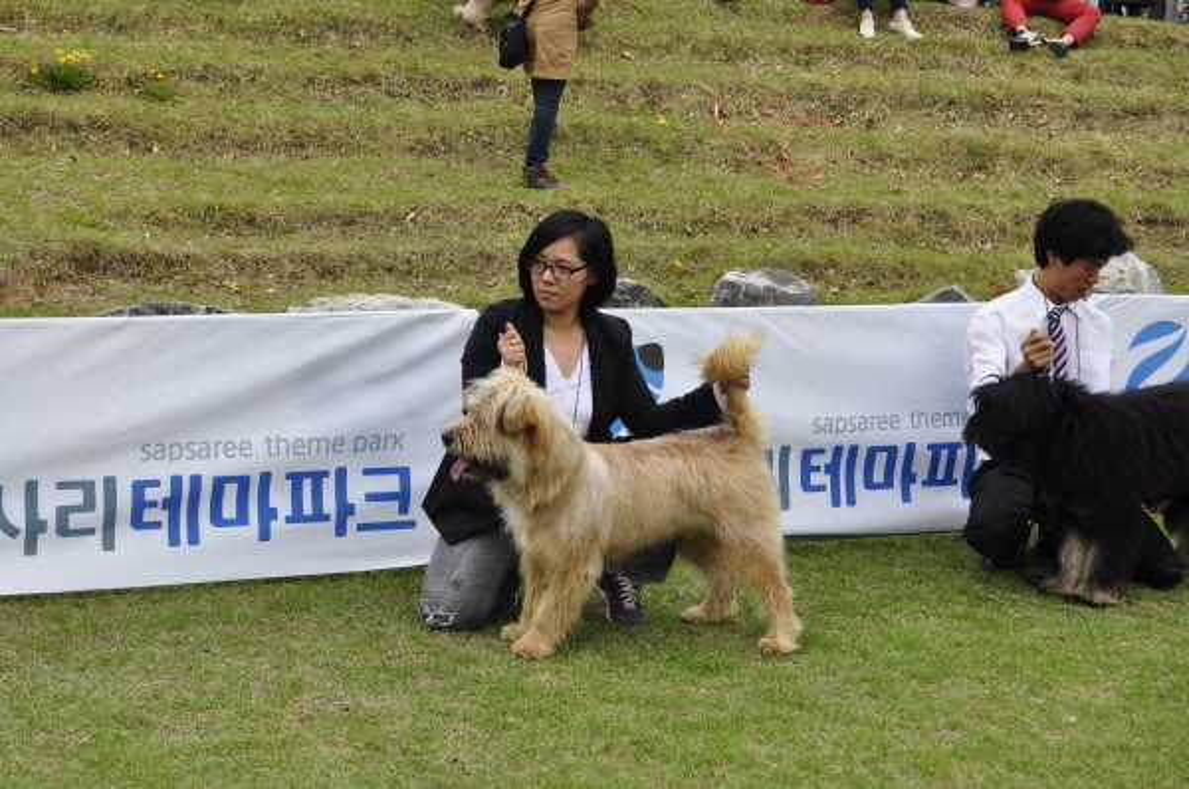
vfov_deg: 16.5
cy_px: 394
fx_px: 2720
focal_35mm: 82
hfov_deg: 24.7
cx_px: 594
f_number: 10
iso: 200
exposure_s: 1/250
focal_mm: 55
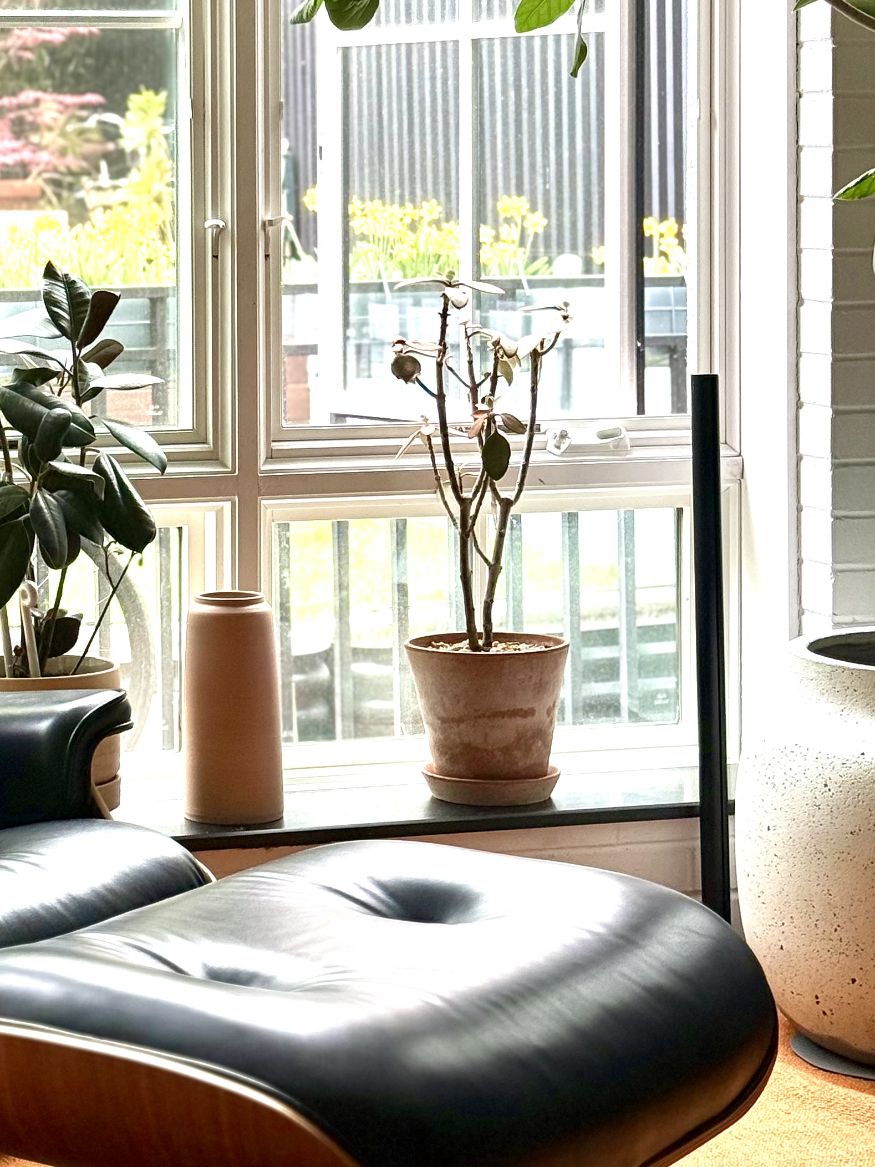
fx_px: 3101
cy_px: 246
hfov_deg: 15.9
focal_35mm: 92
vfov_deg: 21.1
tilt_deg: -1.7
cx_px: 109
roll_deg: +0.6
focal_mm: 6.76
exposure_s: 1/160
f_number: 1.78
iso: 100
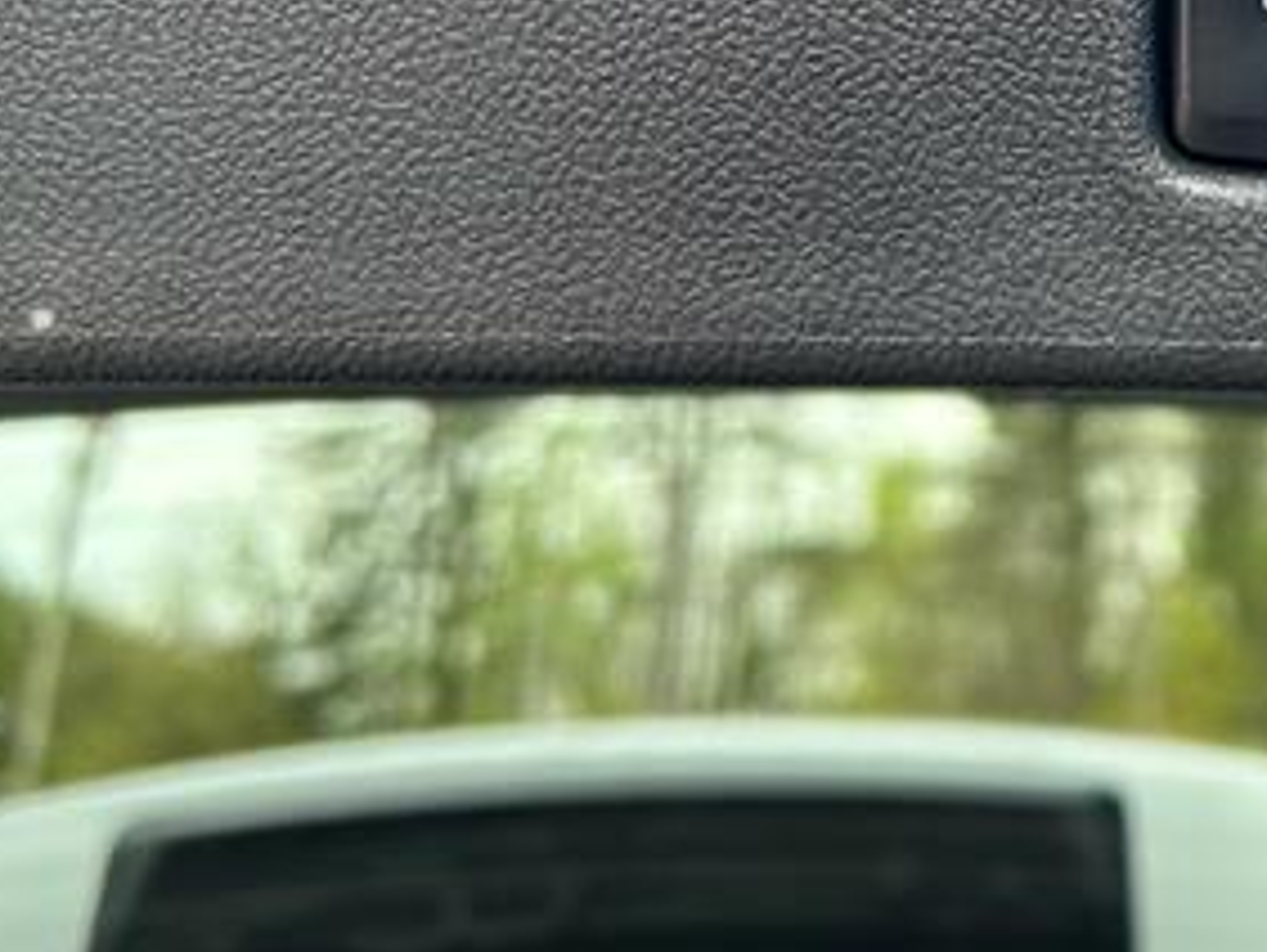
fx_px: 2161
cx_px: 1191
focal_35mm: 59
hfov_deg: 30.9
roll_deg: +1.5
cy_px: -45
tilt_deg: +24.1
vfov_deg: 23.6
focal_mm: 5.7
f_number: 1.5
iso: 40
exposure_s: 1/142
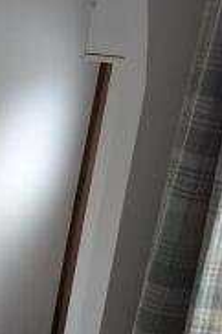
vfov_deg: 33.3
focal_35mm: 60
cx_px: -30
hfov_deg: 21.3
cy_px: 208
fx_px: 556
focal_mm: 6.9
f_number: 1.68
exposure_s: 1/62.3
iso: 219
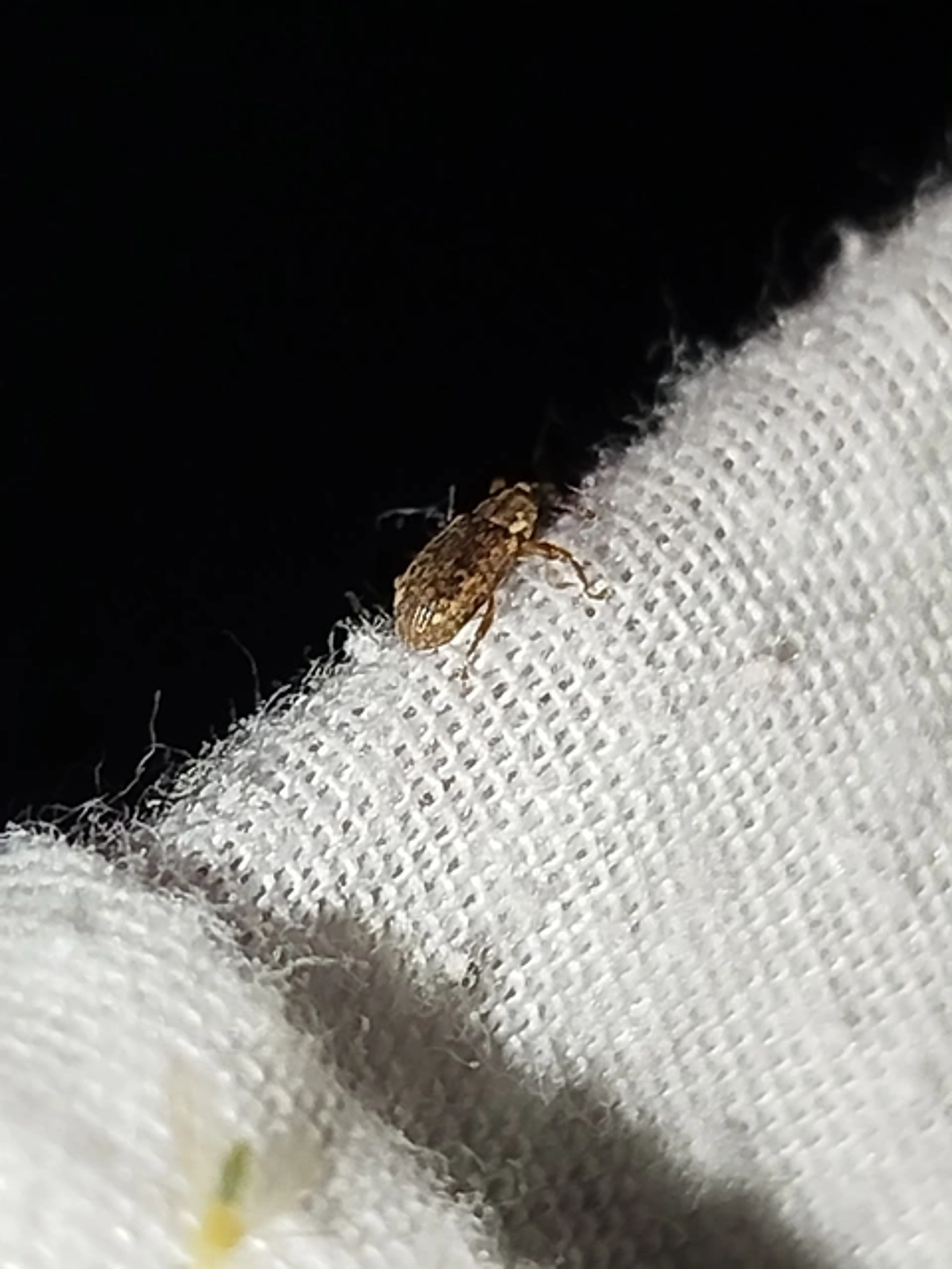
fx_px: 4730
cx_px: 476
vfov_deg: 15.3
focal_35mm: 129
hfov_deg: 11.5
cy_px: 634
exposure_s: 1/50
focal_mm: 5.31
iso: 125
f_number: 1.7
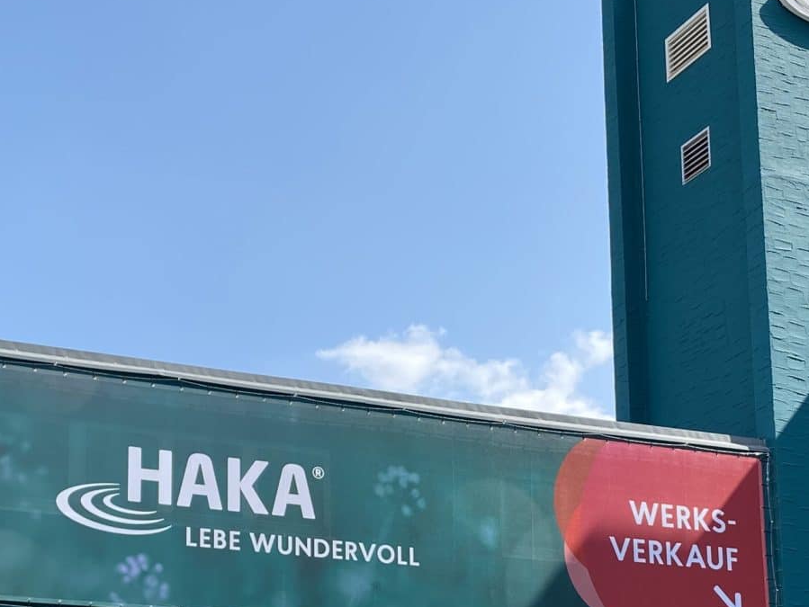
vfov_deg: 19.4
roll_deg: +0.5
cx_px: 401
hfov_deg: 26.3
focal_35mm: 74
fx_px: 1730
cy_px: 591
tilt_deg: +12.4
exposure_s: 1/758
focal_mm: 4.25
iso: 32
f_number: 1.8
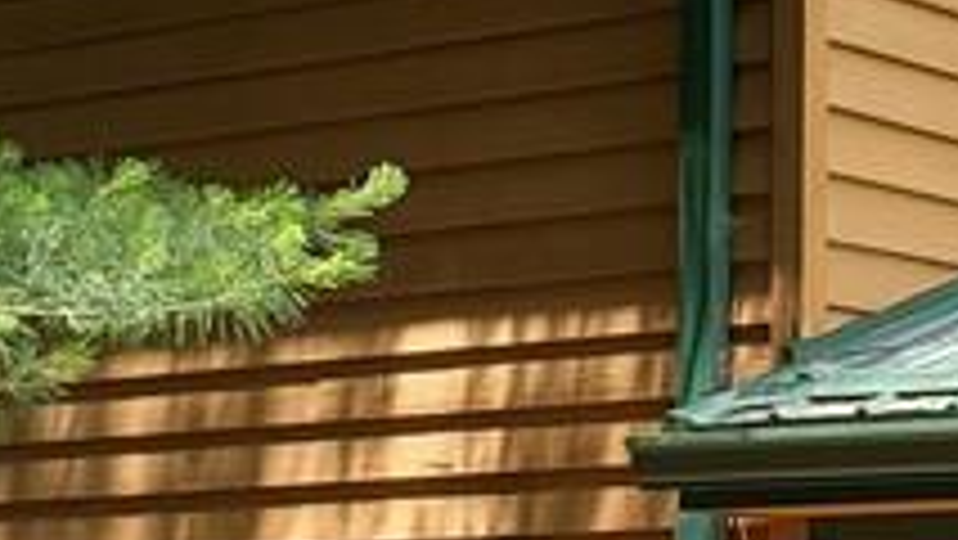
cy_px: 266
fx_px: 3456
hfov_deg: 15.6
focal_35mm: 136
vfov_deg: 8.9
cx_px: 841
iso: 50
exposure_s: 1/552
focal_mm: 4.3
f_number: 2.4
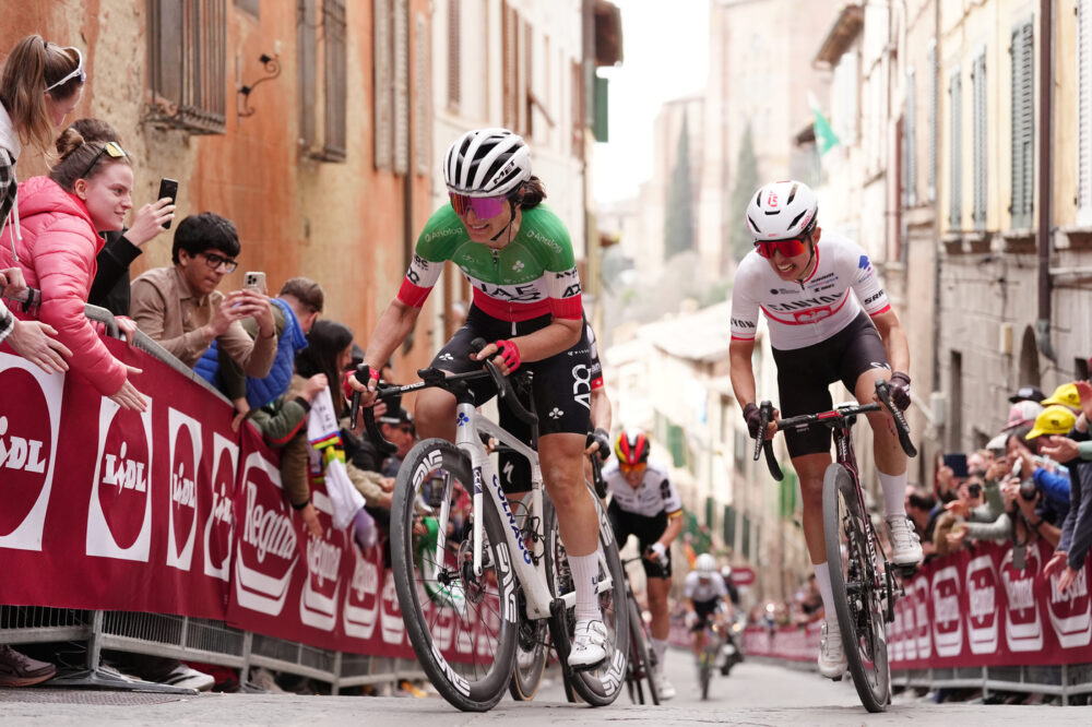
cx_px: 546
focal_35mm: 70
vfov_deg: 19.4
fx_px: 2123
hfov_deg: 28.9
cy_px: 364
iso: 2000
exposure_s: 1/2500
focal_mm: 70
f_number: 3.2
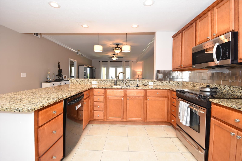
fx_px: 101
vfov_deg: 77.3
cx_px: 121
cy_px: 80
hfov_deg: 100.4
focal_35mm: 15
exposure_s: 1/60
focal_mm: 10
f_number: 4
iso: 450
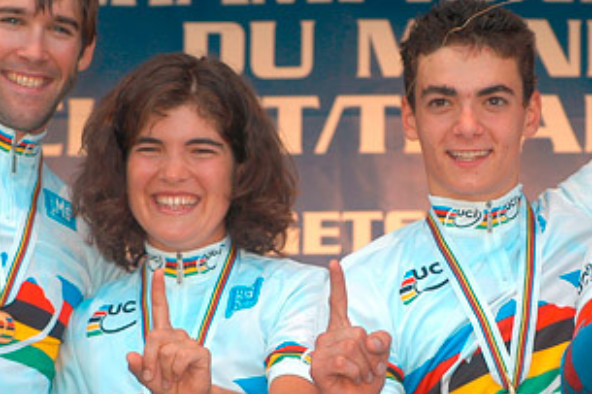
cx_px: 345
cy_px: 296
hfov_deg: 8.7
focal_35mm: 236
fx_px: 3879
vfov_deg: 5.8
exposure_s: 1/180
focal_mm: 80
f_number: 6.3
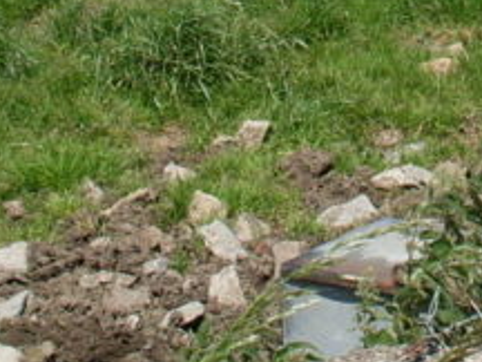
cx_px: 632
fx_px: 2506
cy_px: -331
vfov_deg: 7.9
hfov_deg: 10.7
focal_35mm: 180
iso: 80
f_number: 8.4
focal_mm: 6.3
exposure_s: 1/250
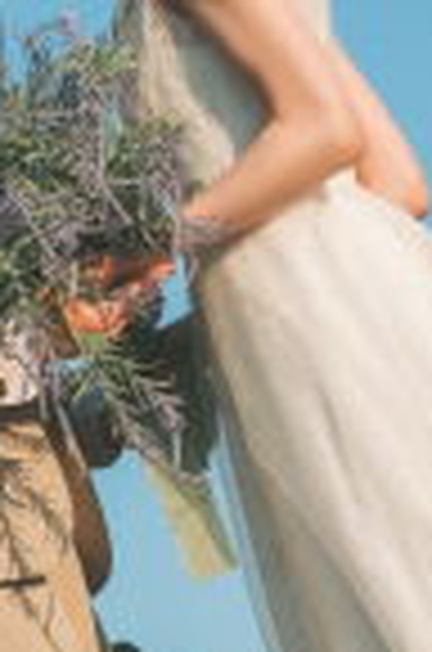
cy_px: -324
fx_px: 4503
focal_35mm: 249
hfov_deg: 5.4
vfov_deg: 8.1
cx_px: -184
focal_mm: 50
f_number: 6.4
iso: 160
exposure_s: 1/400
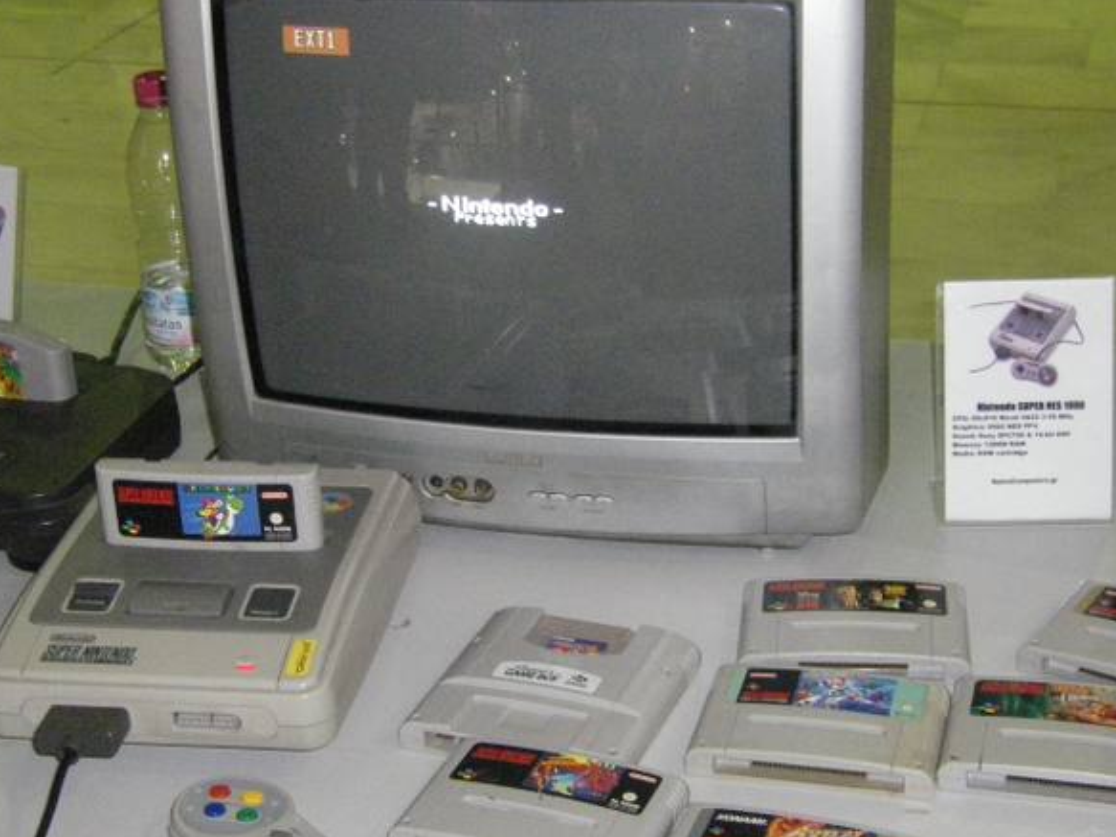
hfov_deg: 27.8
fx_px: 2256
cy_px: 418
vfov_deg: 21.0
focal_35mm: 70
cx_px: 569
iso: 800
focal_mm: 8.4
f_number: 3.6
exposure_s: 1/50
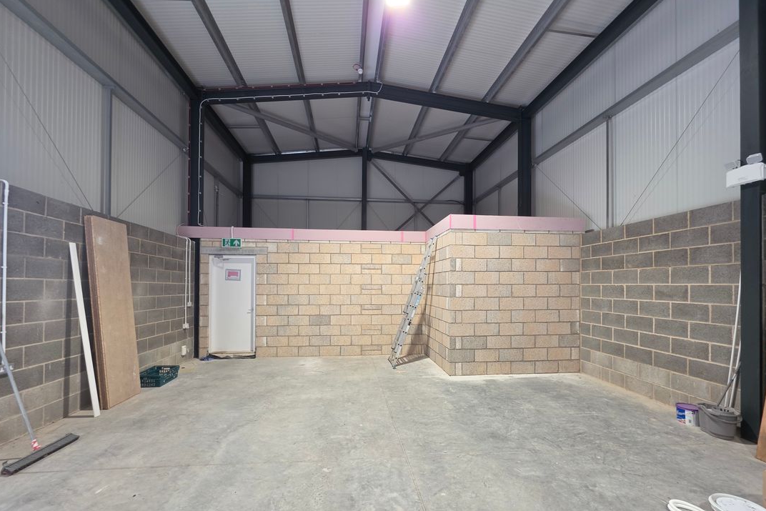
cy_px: 284
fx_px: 298
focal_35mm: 14
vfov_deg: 80.9
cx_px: 382
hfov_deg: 104.2
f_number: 1.9
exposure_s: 1/100
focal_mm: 2.2
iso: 125
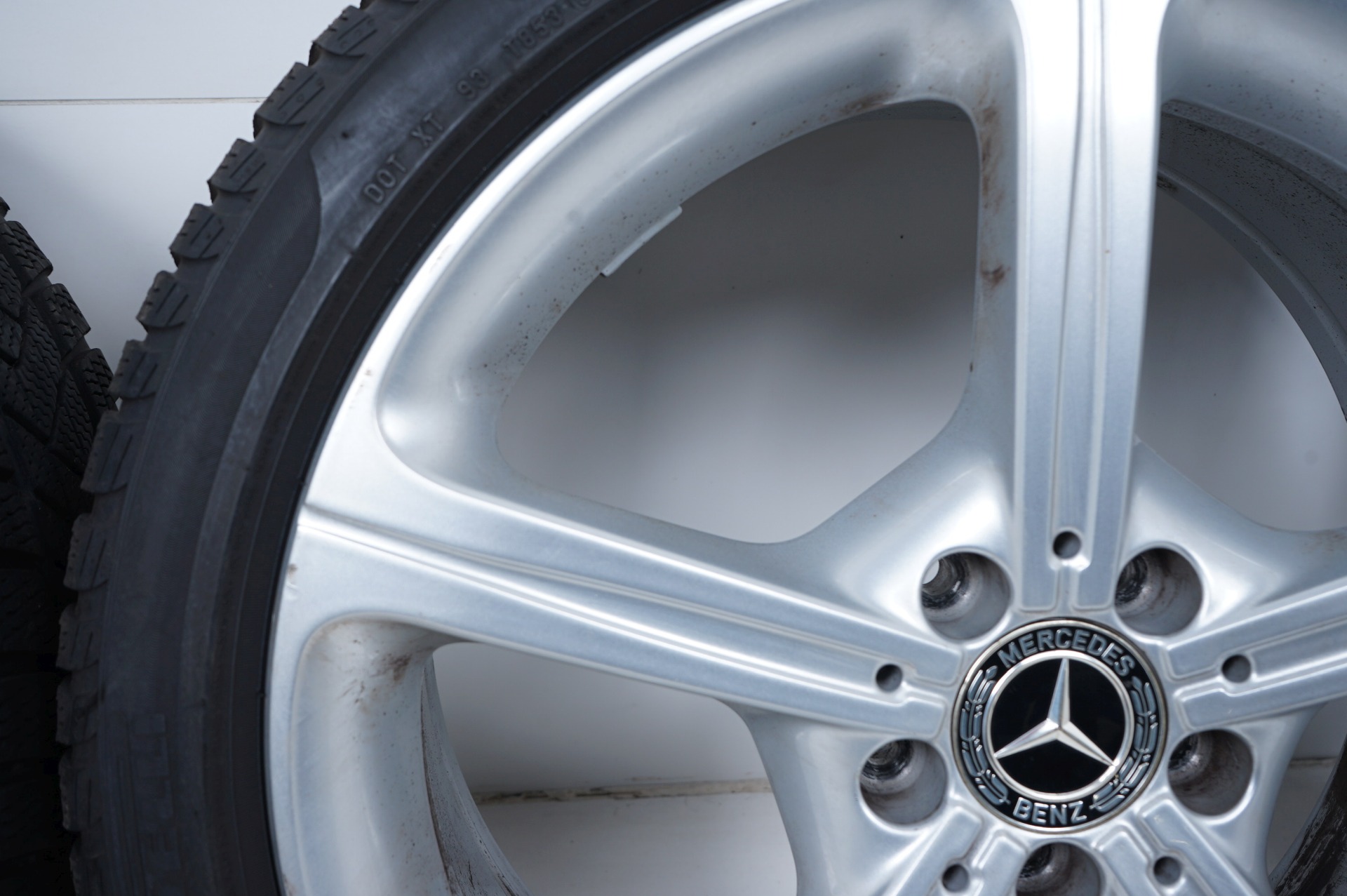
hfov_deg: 57.3
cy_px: 448
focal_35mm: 33
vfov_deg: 39.9
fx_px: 1234
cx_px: 674
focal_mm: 33
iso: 200
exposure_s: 1/100
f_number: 7.1
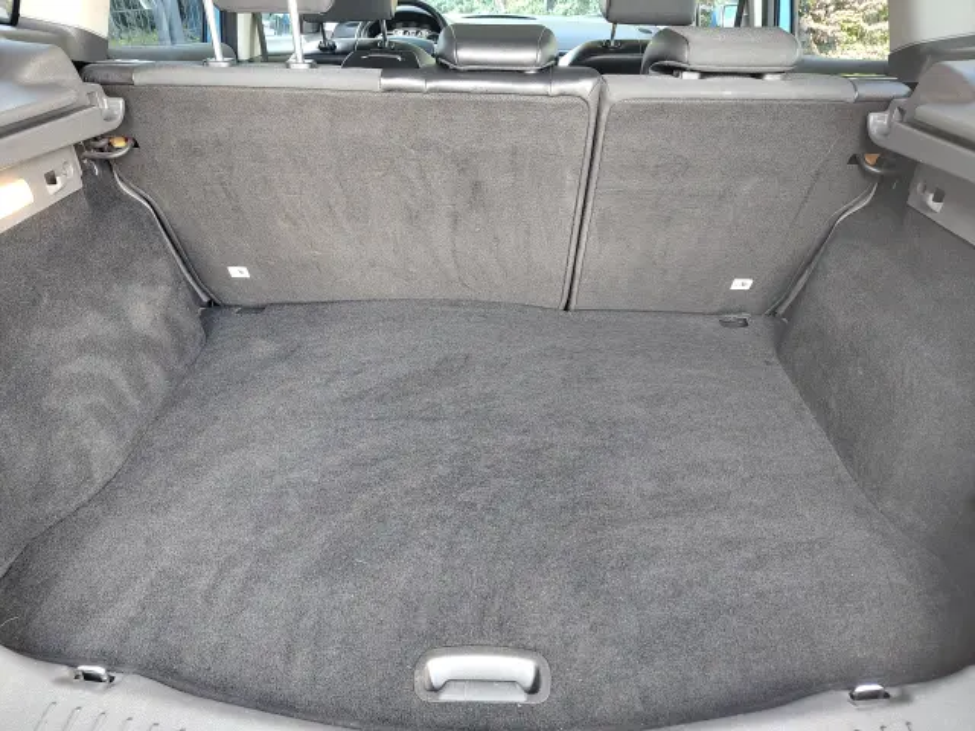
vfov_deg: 58.9
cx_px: 488
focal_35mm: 23
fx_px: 648
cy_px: 366
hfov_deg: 73.9
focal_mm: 5.56
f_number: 1.8
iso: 314
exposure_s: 1/50
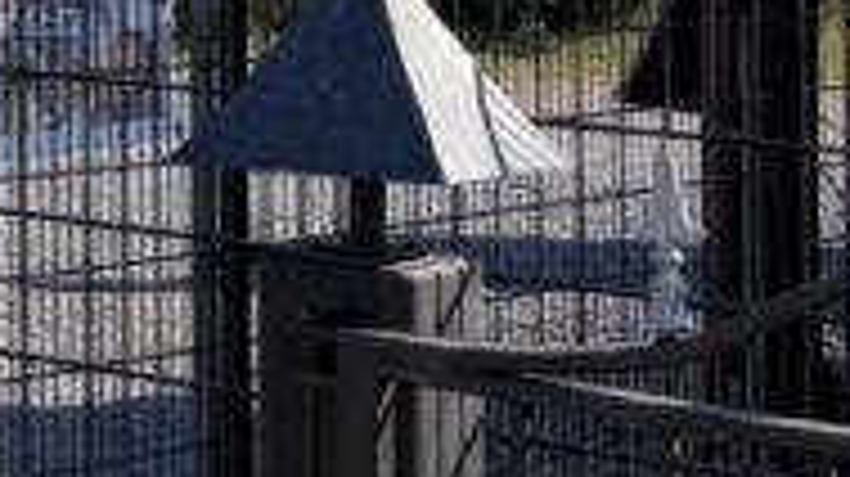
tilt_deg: +2.8
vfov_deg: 8.2
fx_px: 3198
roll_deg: +0.2
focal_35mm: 142
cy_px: -441
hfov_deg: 12.3
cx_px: -1138
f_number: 1.78
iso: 80
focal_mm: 6.76
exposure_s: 1/3021
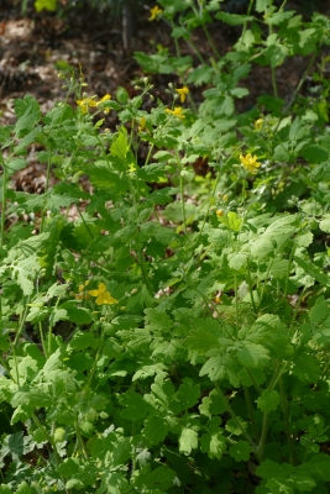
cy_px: 247
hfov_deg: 13.1
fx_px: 1442
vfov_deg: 19.4
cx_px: 165
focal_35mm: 105
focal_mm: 38.48
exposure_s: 1/250
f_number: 3.9
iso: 125
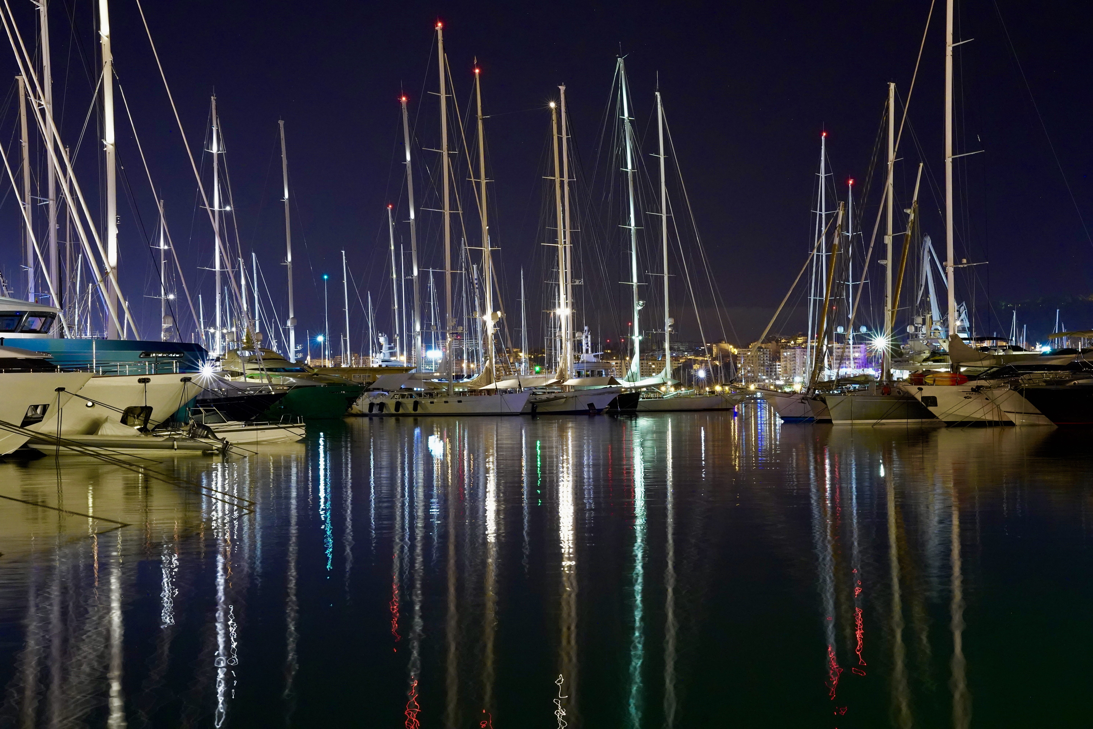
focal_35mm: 55
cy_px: 364
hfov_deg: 36.2
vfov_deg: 24.6
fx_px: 1670
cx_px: 546
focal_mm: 55
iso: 6400
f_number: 11
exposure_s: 1.6
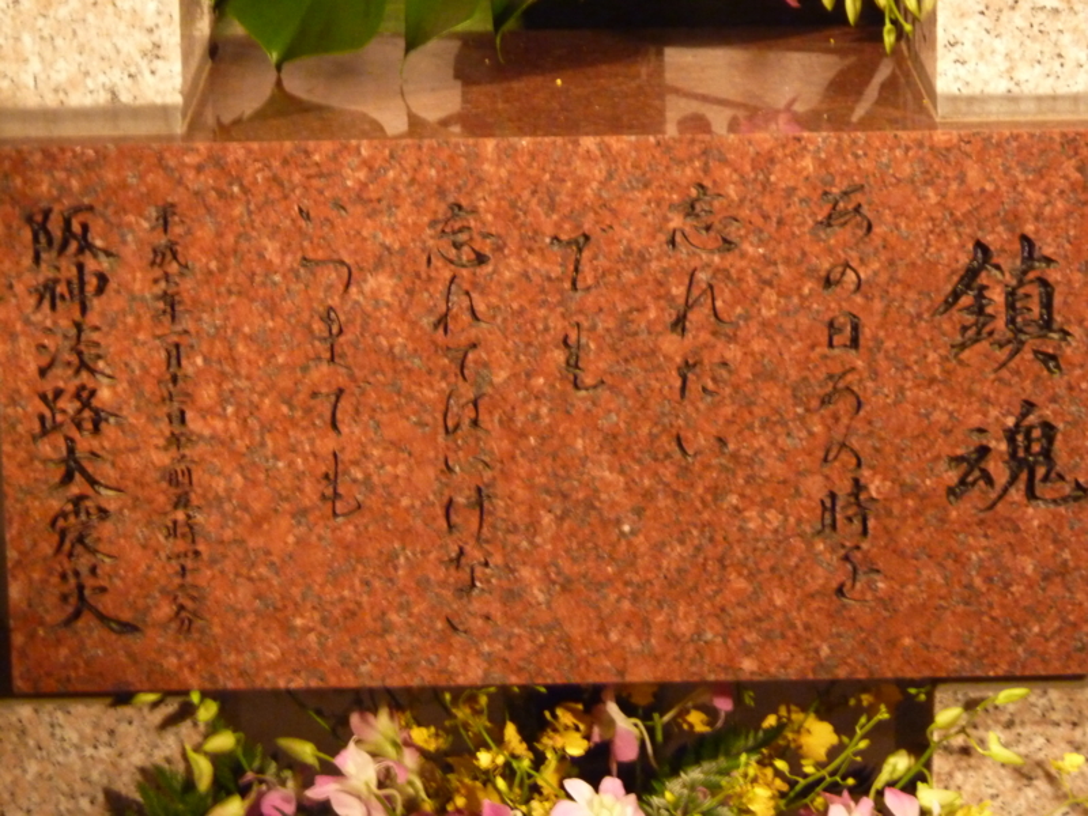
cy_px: 408
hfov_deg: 12.5
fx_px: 4966
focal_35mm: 158
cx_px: 544
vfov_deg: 9.4
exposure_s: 1/10
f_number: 4.5
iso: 800
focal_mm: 25.9
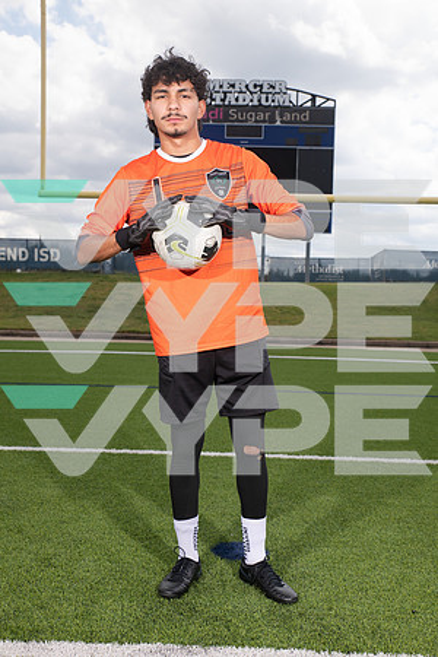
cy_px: 328
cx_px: 219
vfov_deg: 46.4
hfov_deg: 31.9
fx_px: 766
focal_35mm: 42
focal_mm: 42
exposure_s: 1/400
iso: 125
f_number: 7.1
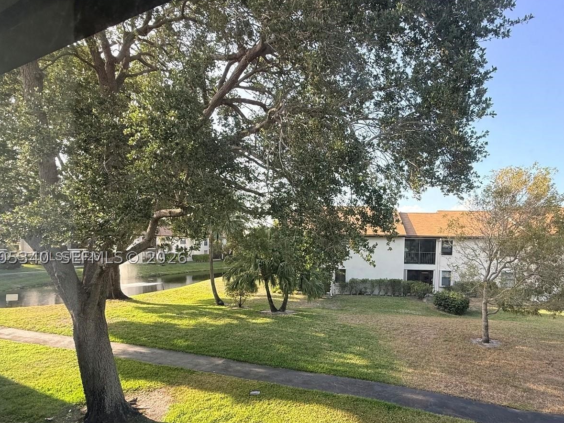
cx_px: 333
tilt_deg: -2.3
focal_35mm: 19
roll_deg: -0.6
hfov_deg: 83.8
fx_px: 310
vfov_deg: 67.9
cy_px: 257
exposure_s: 1/312
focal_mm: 2.22
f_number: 2.2
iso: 64
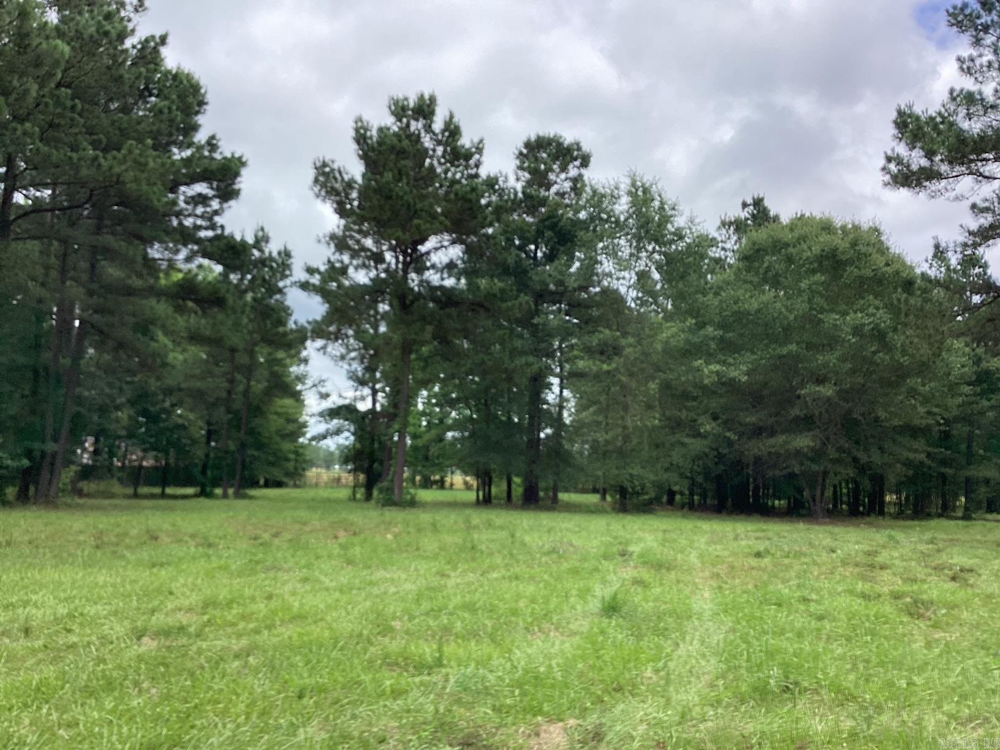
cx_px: 500
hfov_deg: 58.4
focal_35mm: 31
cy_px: 375
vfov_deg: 45.4
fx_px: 896
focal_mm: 3.3
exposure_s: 1/867
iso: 25
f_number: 2.4
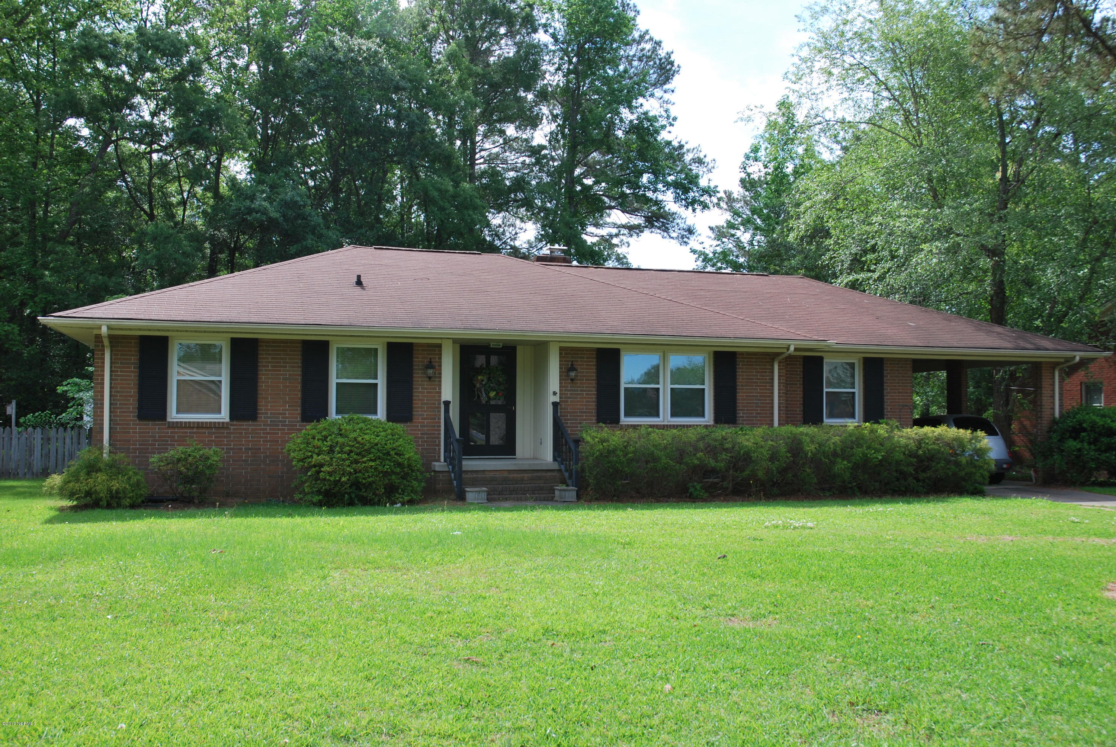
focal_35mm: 36
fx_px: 1117
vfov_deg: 37.0
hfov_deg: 53.1
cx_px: 558
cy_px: 374
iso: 100
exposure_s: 1/160
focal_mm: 24
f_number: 6.3
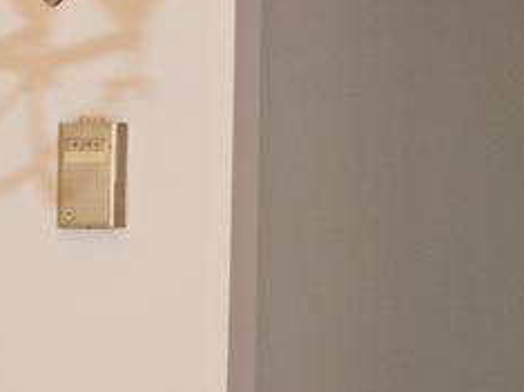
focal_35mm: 226
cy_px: 765
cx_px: -156
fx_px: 3419
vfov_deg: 6.4
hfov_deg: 8.6
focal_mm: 18
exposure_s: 1/60
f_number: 4
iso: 250
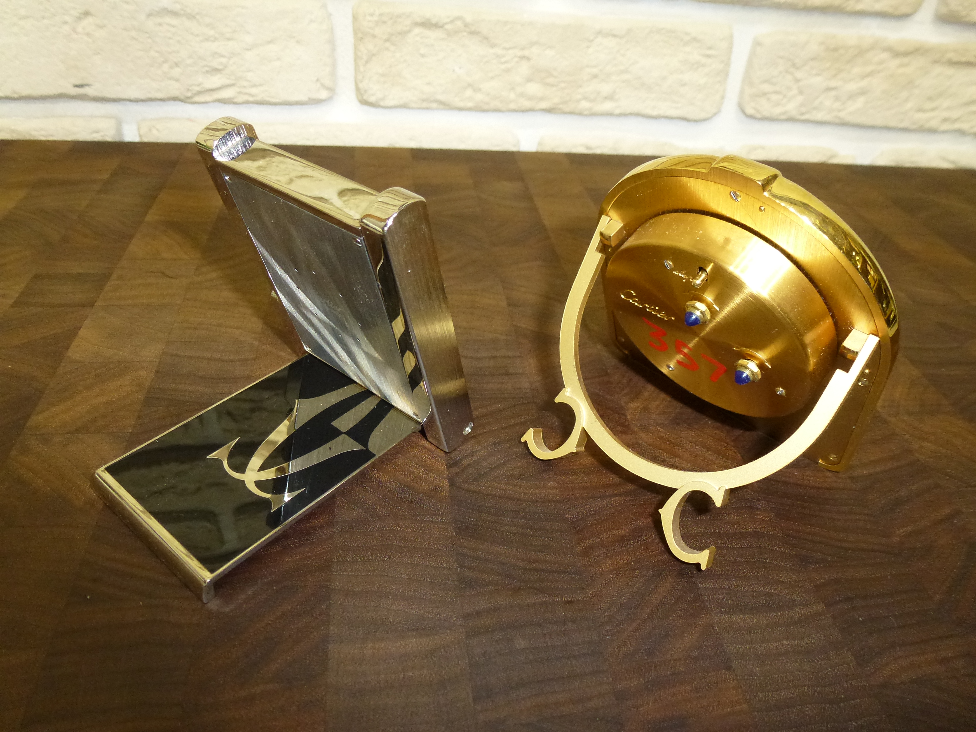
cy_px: 366
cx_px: 488
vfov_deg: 56.8
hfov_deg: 71.6
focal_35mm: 24
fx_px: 677
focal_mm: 4.3
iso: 320
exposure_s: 1/60
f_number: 3.3
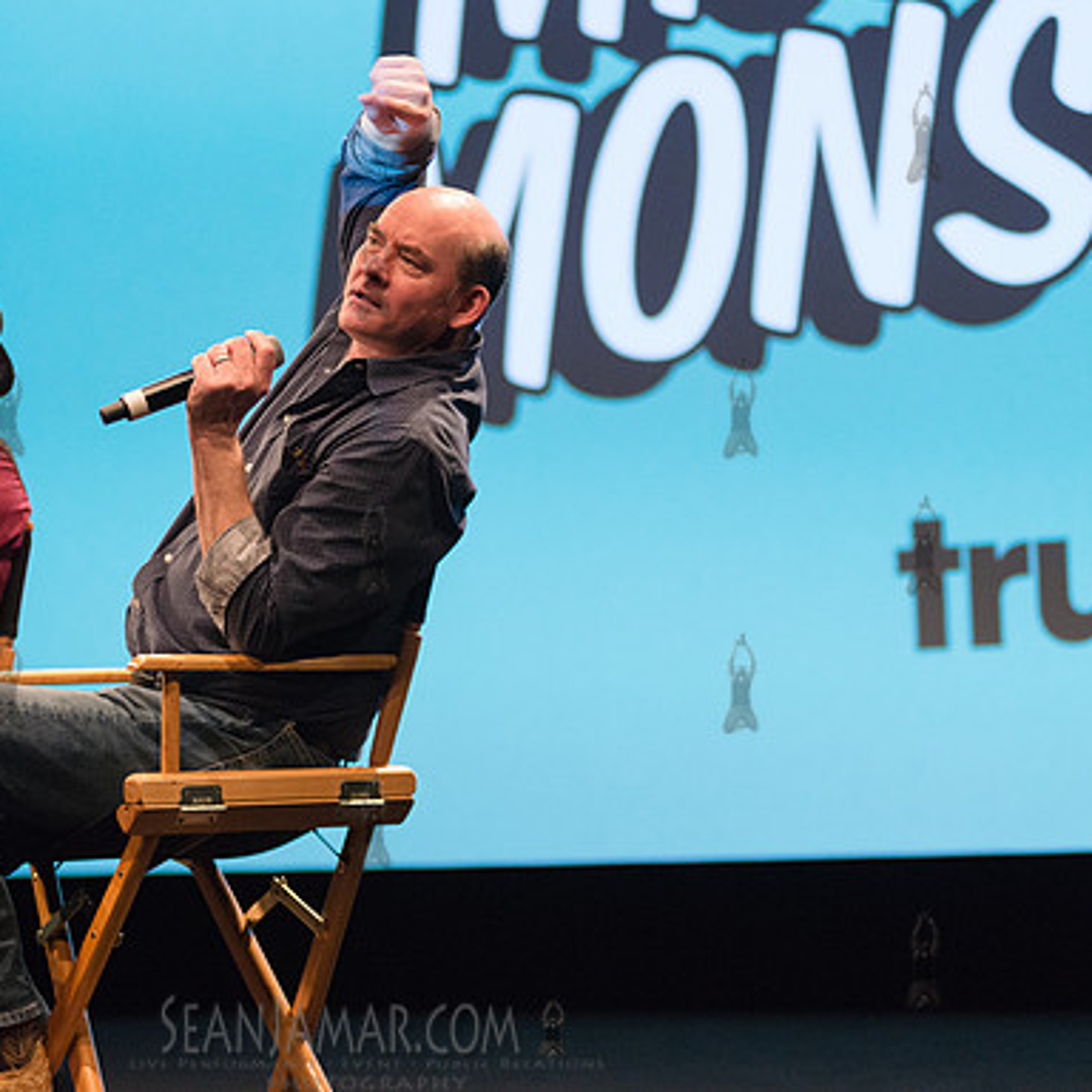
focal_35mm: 118
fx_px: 4211
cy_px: 545
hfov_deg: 14.7
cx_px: 373
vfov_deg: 14.8
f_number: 3.2
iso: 4000
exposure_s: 1/200
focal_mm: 92
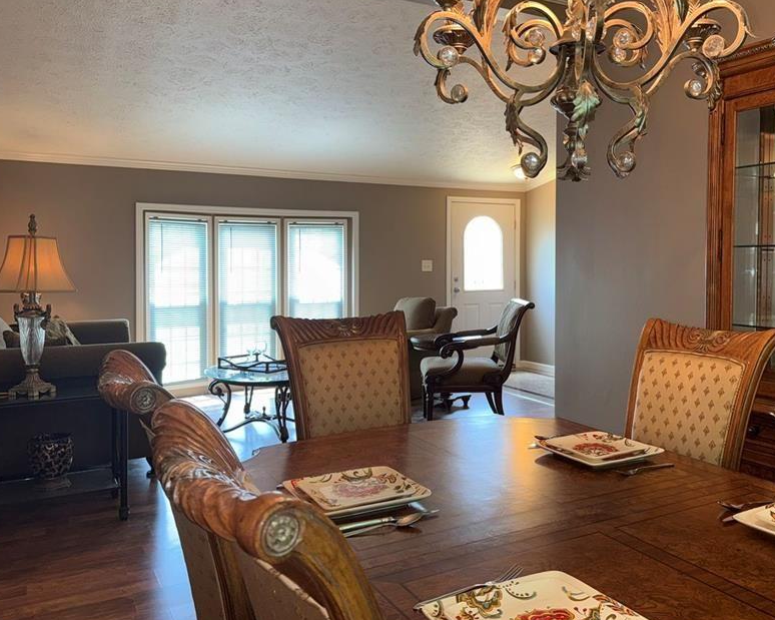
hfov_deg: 56.5
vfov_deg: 47.0
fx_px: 711
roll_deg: +0.0
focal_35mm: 31
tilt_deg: -0.8
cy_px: 279
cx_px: 484
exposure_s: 1/30
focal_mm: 6.76
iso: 64
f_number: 1.78
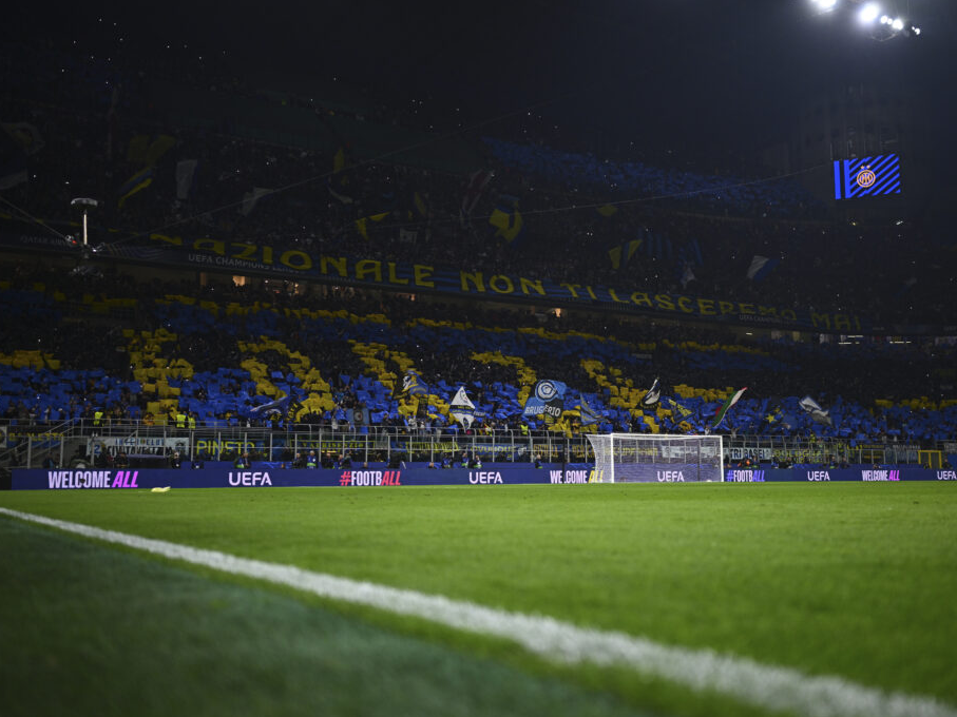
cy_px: 358
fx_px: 1050
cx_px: 535
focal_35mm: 38
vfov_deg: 37.7
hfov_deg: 48.9
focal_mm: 35
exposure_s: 1/2000
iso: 800
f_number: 1.8
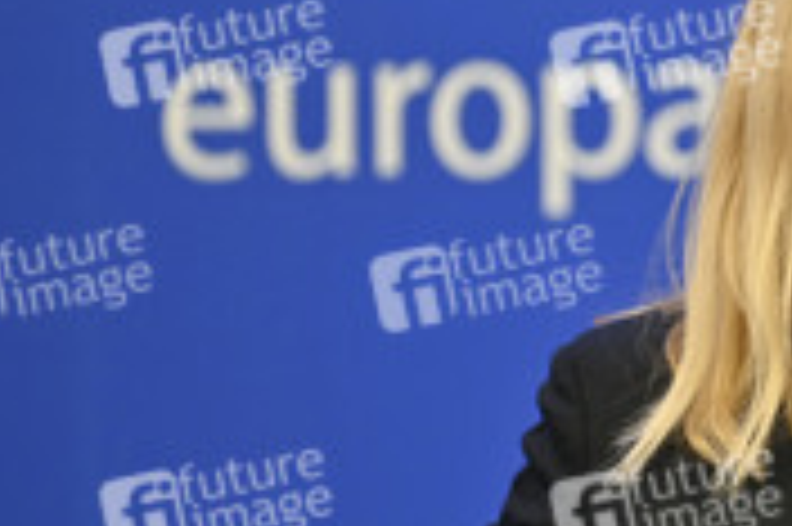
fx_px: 8462
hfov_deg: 5.3
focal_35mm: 385
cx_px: 997
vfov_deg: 3.6
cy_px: 391
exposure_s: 1/100
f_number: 2.8
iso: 400
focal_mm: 150
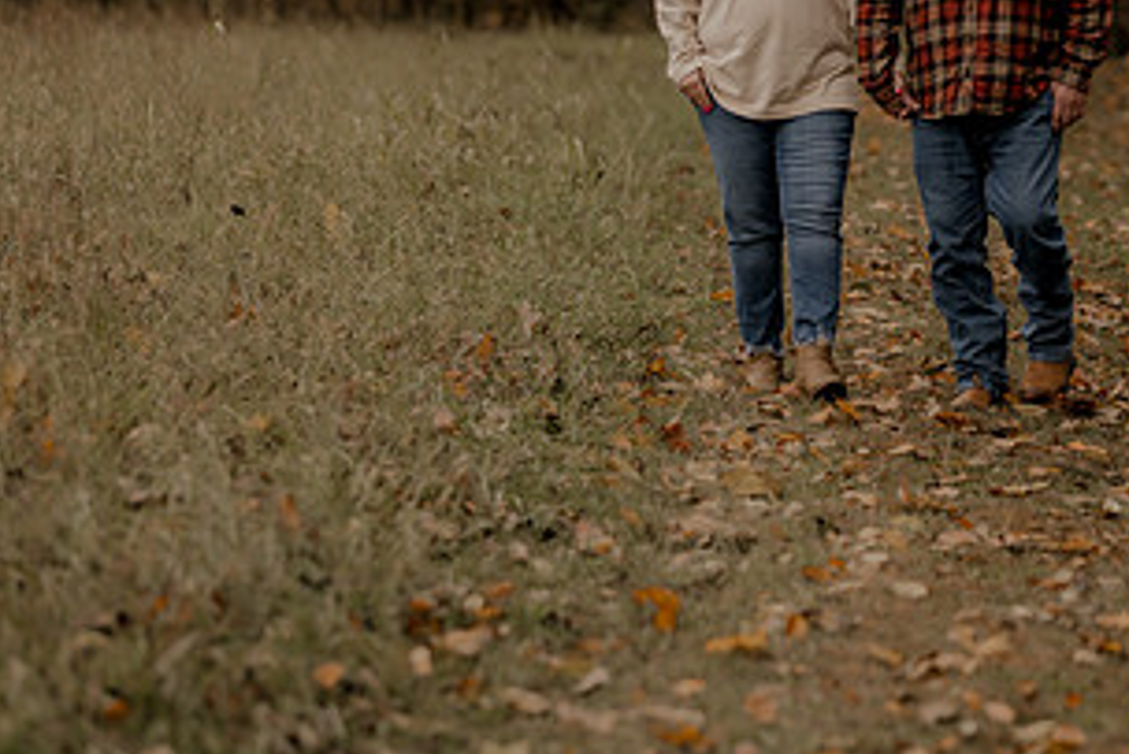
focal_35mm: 162
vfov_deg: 8.5
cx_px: 891
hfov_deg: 12.6
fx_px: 5083
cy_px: 61
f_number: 1.8
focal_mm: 85
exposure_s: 1/2500
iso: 250
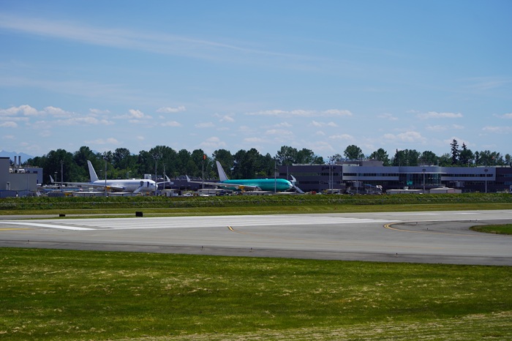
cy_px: 170
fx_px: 1493
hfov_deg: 19.5
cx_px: 256
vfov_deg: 13.0
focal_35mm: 105
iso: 100
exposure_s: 1/1000
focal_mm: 105
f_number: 5
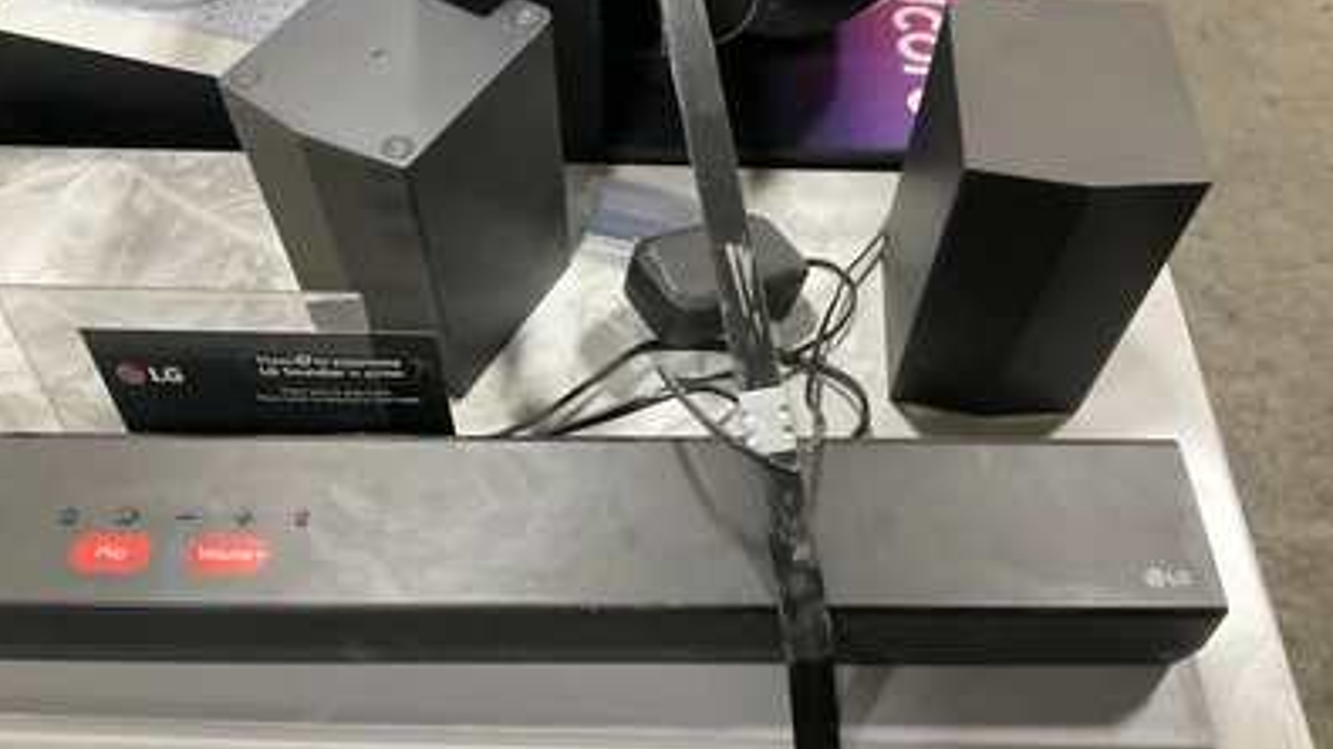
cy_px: 364
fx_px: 1131
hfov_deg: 61.0
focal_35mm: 32
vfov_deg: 36.7
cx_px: 661
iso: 250
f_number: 1.8
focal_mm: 3
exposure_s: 1/40
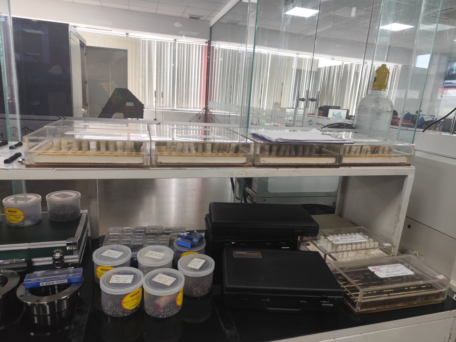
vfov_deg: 58.9
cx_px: 228
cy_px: 171
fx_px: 303
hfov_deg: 73.9
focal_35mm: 23
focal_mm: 6.14
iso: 250
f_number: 1.65
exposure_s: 1/50
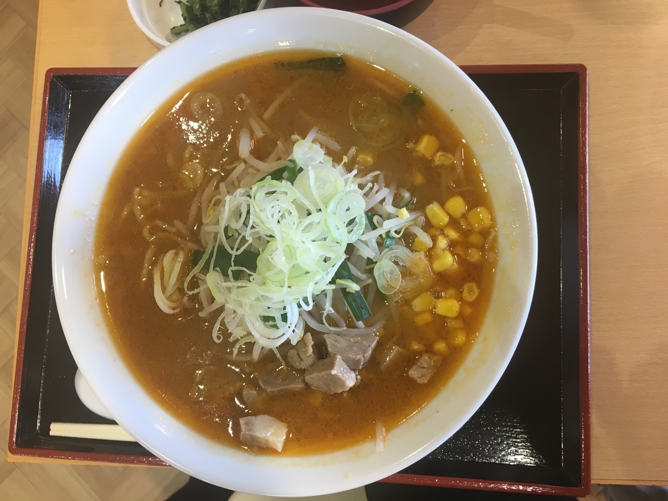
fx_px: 560
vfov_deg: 48.2
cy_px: 250
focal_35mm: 29
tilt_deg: -78.9
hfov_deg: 61.7
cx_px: 334
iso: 25
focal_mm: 4.15
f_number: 2.2
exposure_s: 1/30
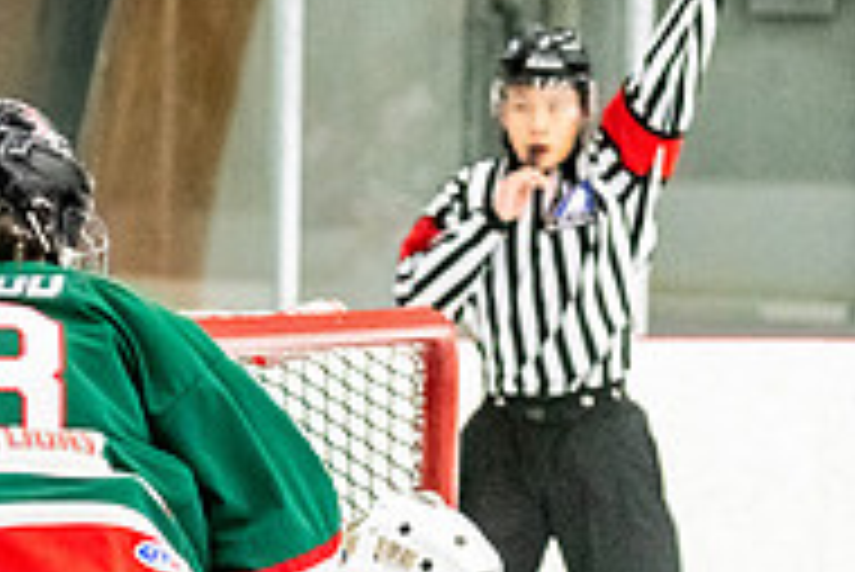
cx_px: -698
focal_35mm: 371
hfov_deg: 5.5
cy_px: 828
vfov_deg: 3.7
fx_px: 8818
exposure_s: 1/800
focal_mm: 95
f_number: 2.8
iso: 4000
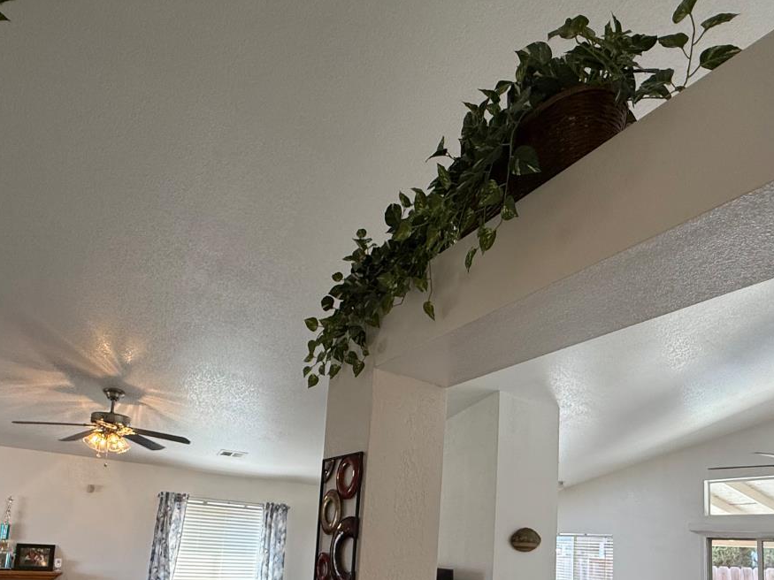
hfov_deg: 71.5
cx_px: 413
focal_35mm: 24
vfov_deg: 52.4
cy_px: 480
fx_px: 537
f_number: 2.2
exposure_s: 1/120
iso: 125
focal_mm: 2.22
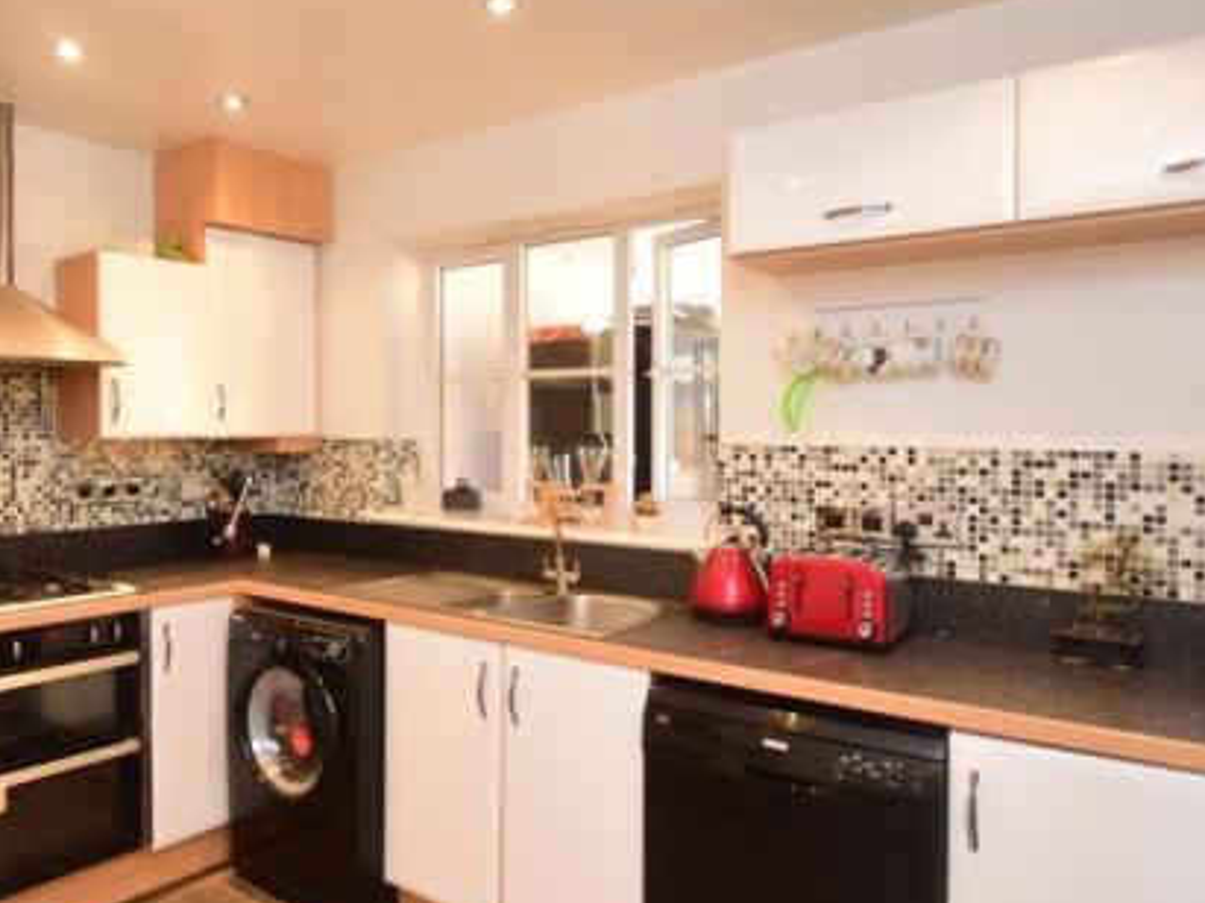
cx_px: 440
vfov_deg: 58.8
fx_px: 800
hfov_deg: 72.5
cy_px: 438
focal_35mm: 23
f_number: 4
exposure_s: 1/5
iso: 100
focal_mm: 10
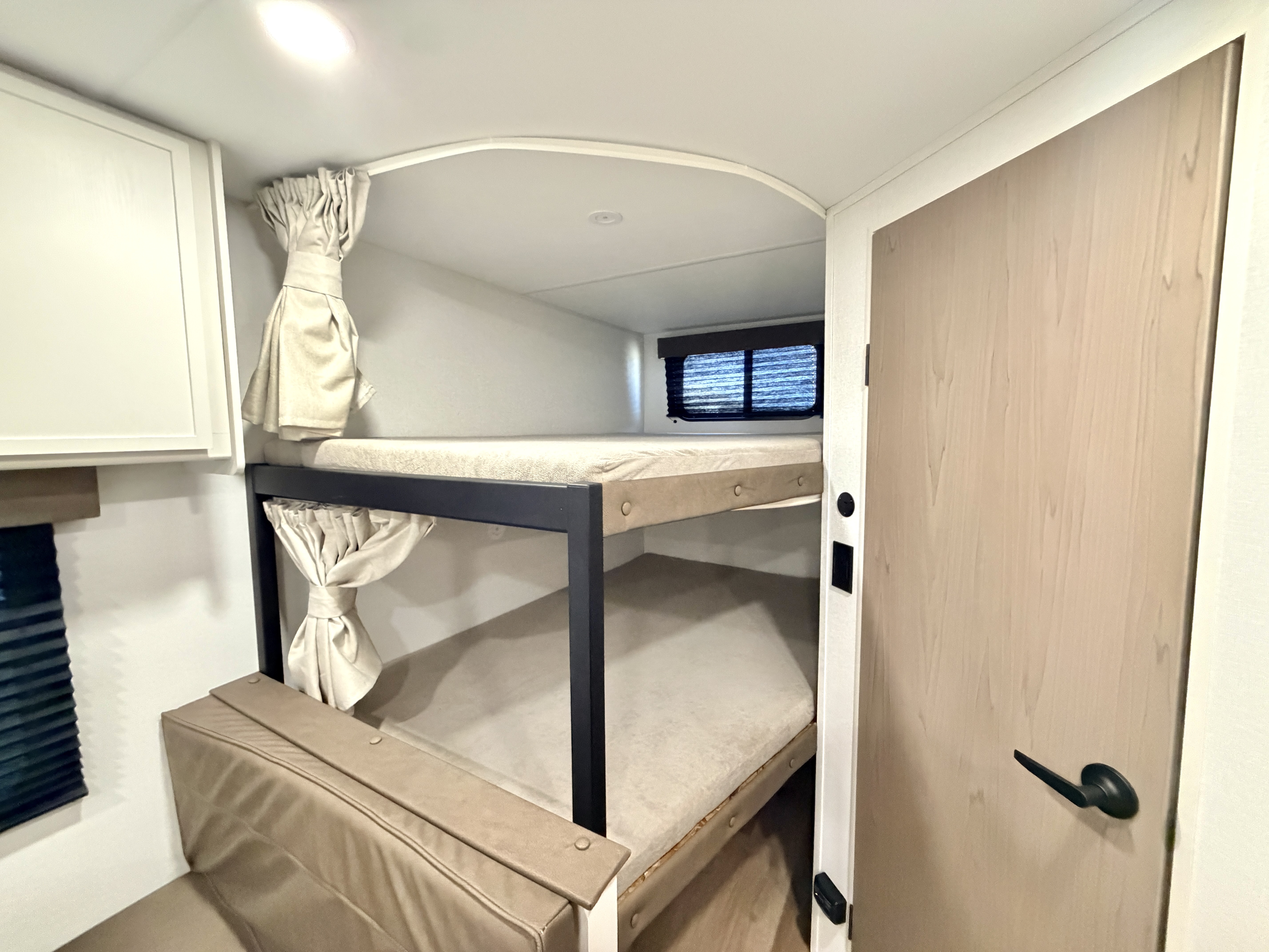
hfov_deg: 102.1
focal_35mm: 14
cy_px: 476
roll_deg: -0.3
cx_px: 634
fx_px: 513
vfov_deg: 85.7
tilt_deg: -6.4
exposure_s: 1/60
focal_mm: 2.22
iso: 1000
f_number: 2.2
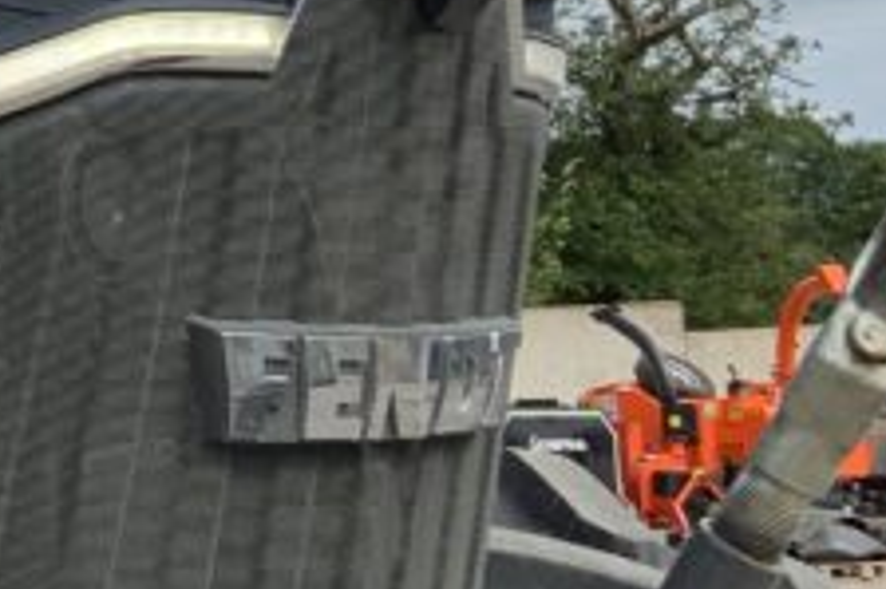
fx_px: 3394
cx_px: -443
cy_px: 63
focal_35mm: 138
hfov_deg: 13.9
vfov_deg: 9.9
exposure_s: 1/1577
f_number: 1.8
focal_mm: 3
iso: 16
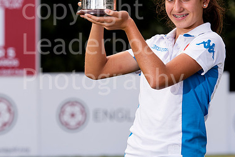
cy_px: 50
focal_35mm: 239
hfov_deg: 8.6
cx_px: 104
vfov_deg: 5.8
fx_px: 1561
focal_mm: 155
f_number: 5
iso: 125
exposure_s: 1/250
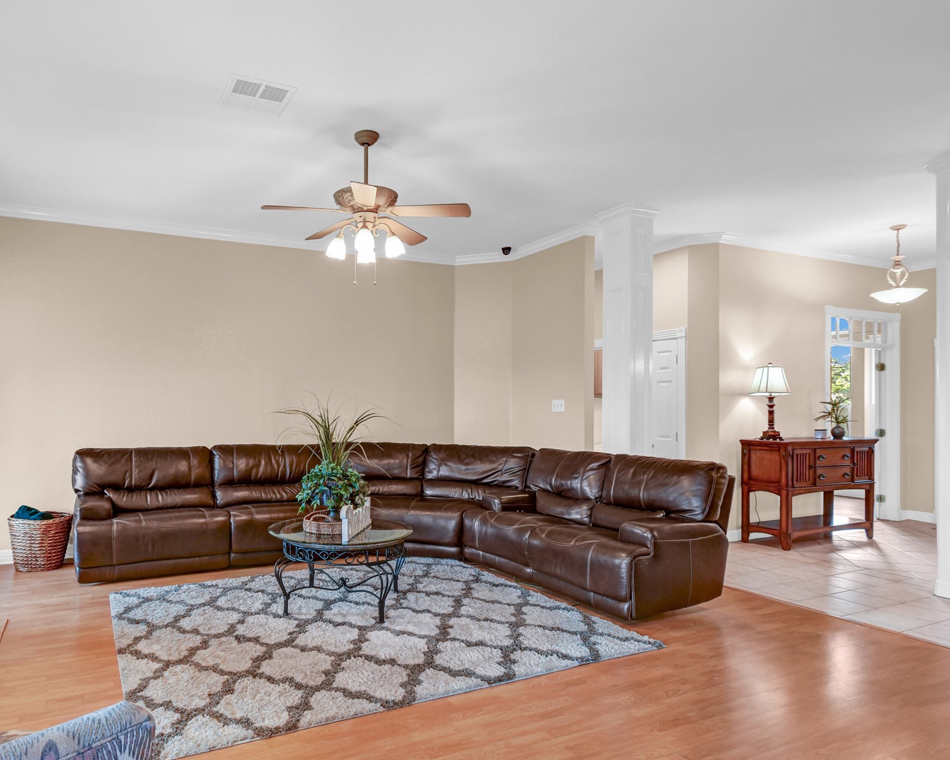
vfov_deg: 67.7
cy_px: 440
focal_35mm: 20
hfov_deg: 78.5
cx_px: 341
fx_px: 562
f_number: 7.1
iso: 100
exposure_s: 1/4
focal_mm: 10
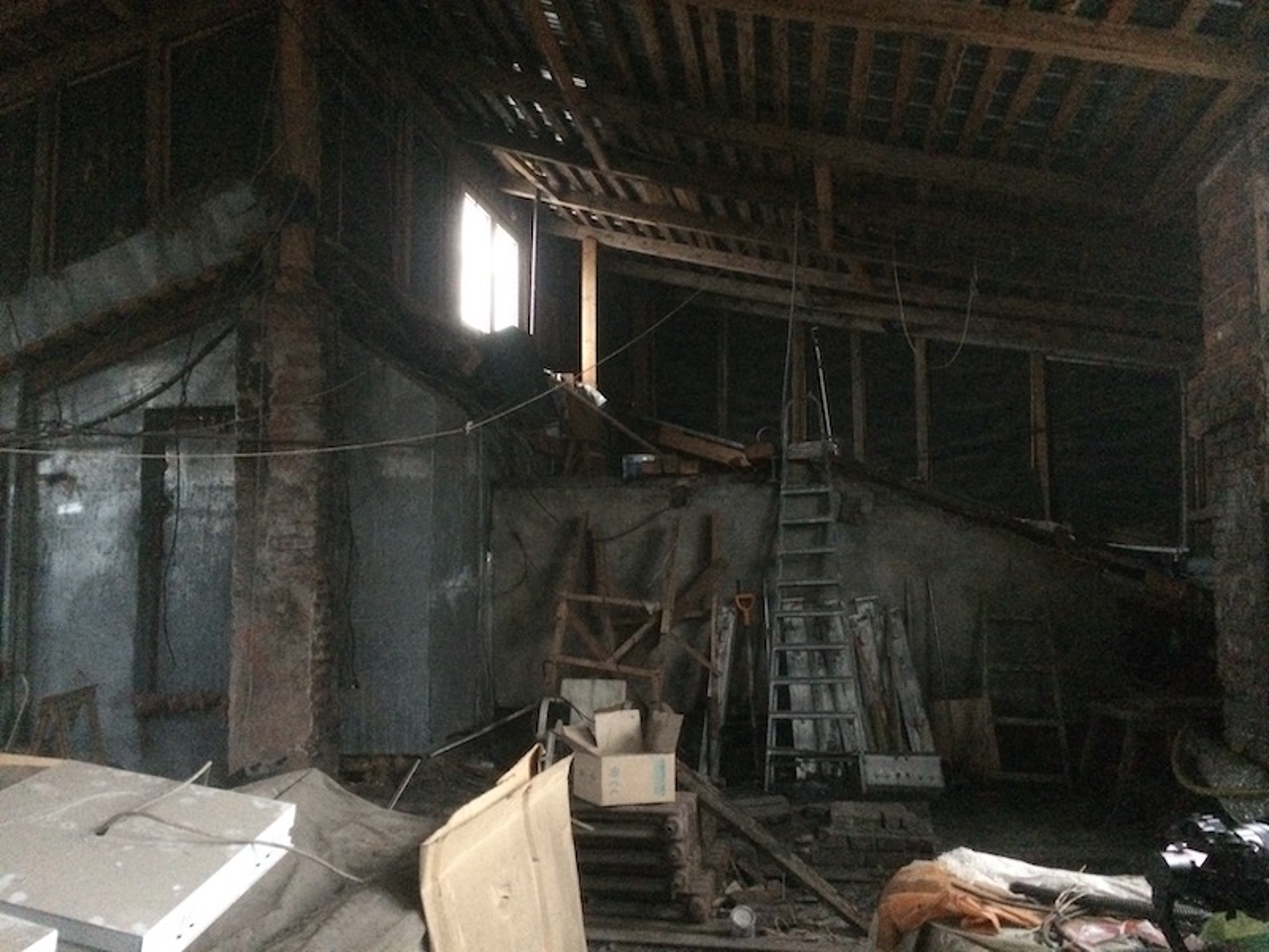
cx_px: 634
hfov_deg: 61.7
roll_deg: +0.8
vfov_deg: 48.2
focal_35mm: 29
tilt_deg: +3.1
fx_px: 1063
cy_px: 476
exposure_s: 1/17
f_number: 2.2
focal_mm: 4.15
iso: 1600
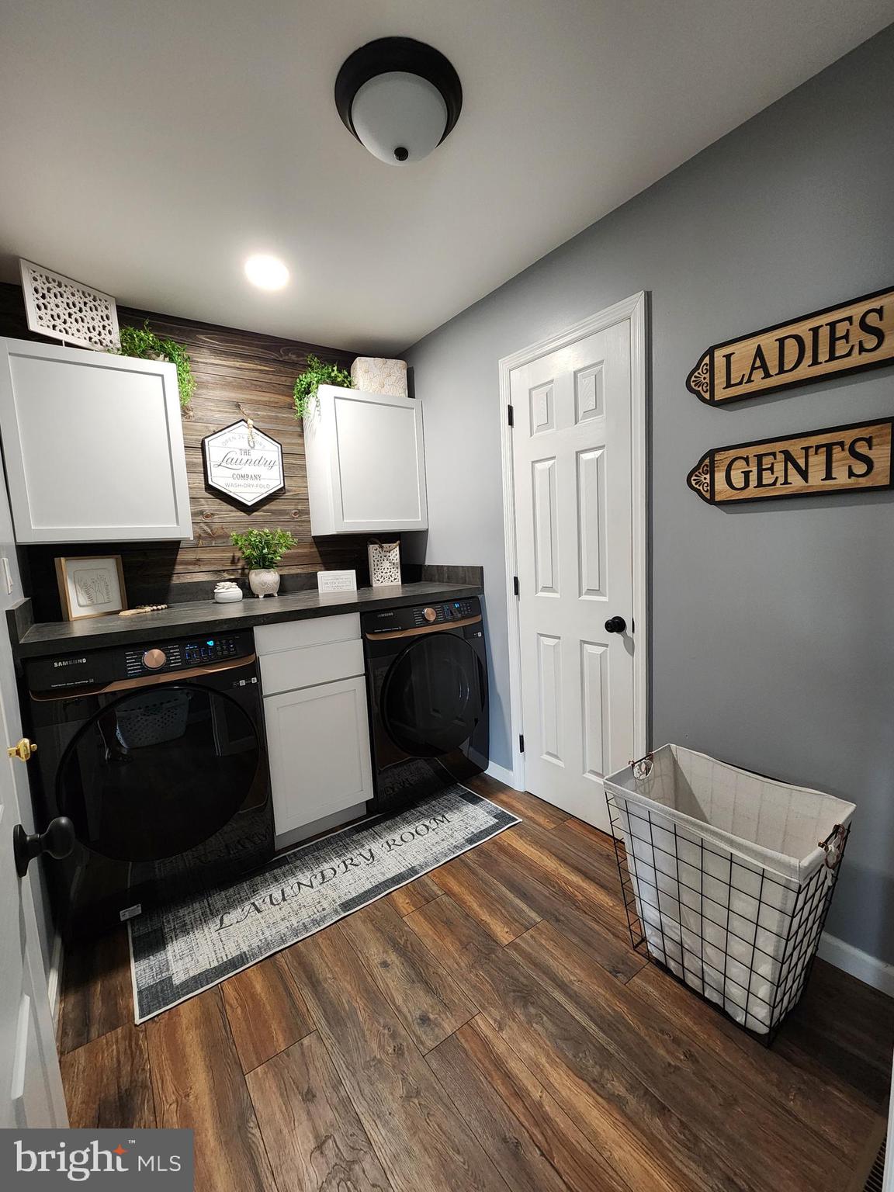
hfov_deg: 89.9
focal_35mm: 13
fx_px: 448
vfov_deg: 106.2
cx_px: 447
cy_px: 596
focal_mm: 2.2
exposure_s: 1/30
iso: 320
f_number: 2.2
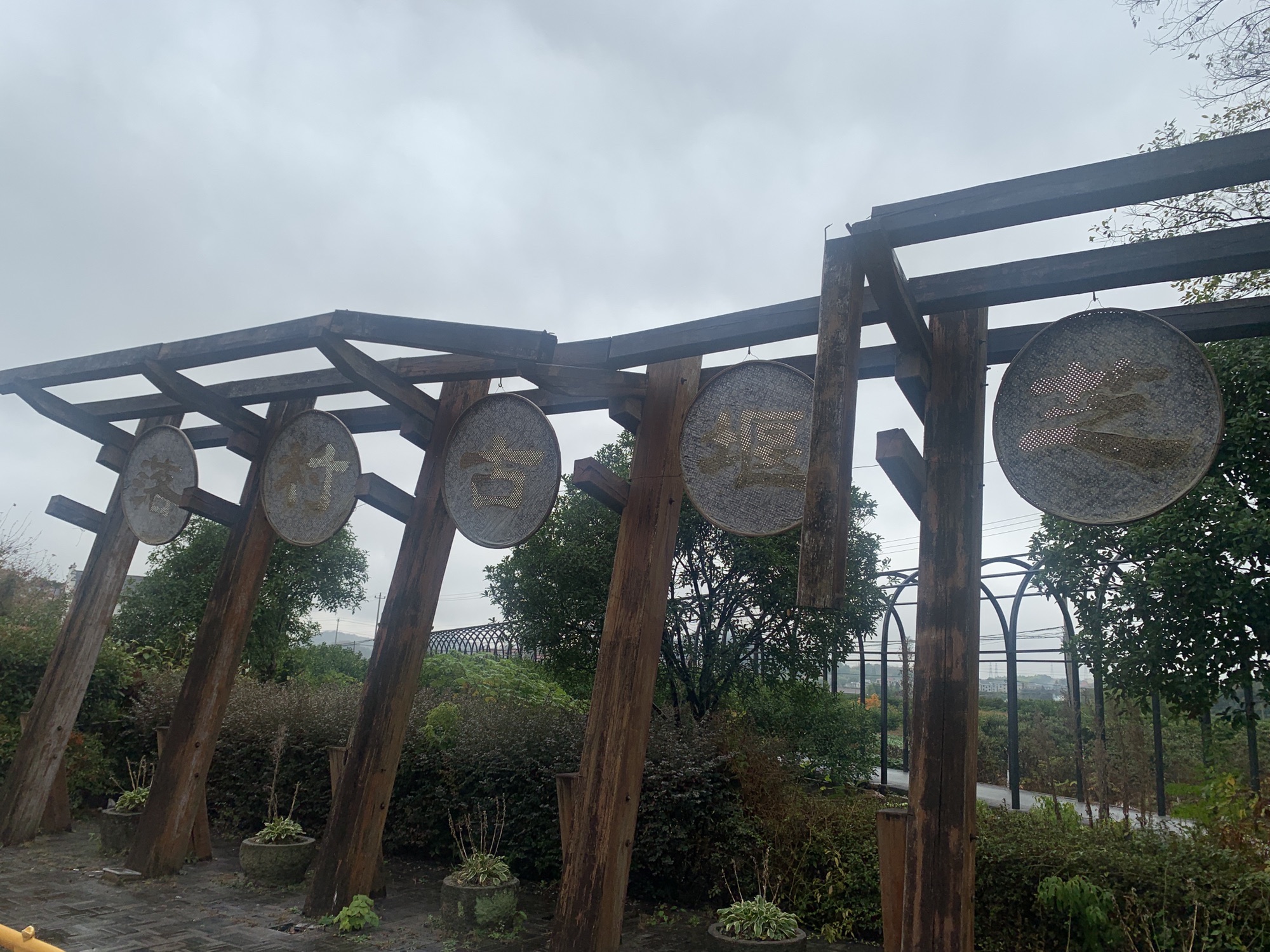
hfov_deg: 67.3
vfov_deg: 53.1
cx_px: 635
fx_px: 954
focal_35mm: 26
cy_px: 476
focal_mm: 4.25
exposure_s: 1/687
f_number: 1.8
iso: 25
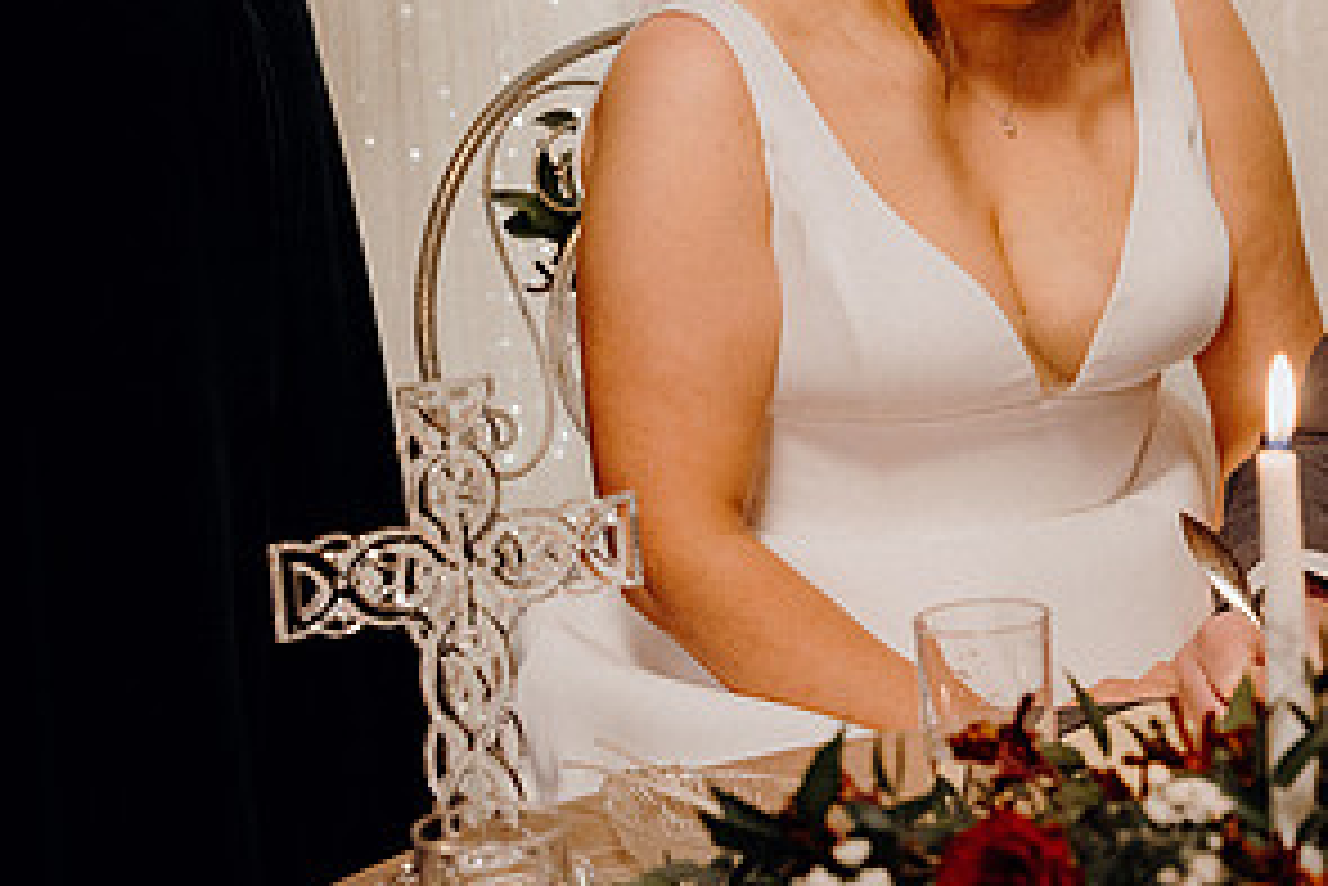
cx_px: 1287
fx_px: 4502
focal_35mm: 122
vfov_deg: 11.2
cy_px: 326
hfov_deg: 16.5
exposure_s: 1/160
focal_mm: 62
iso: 3200
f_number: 3.5
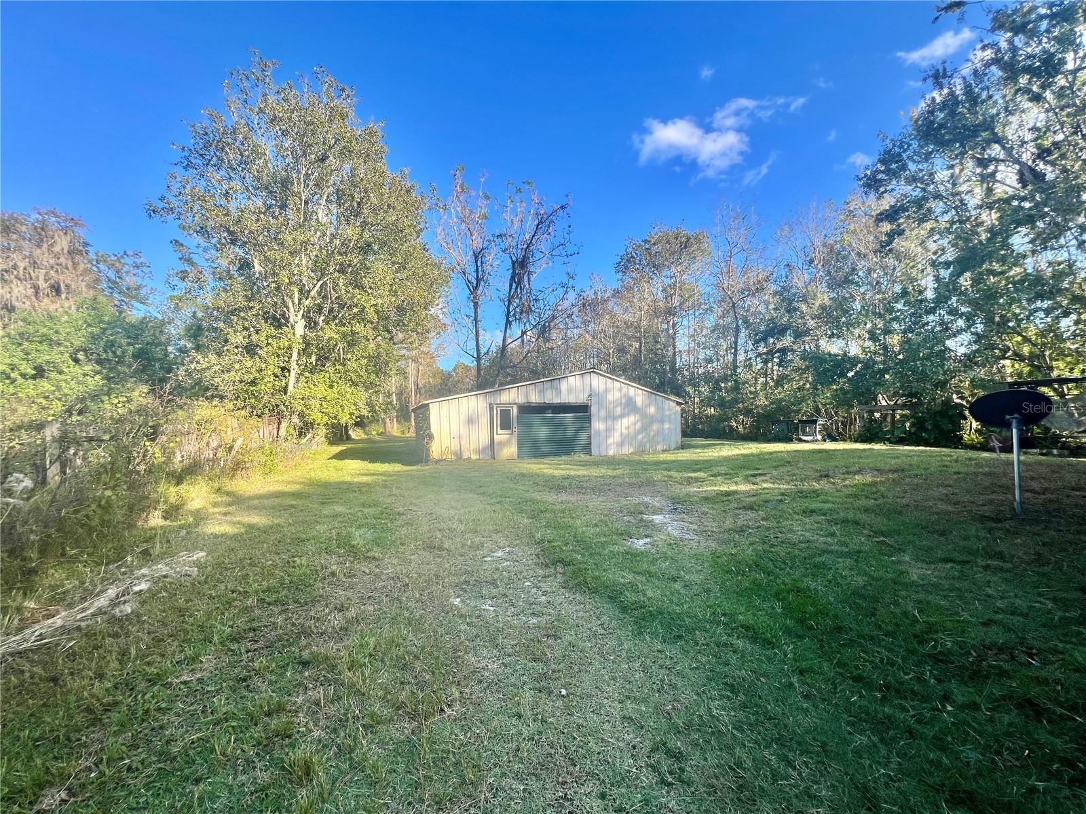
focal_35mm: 13
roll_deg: +0.8
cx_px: 543
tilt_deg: +1.0
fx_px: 408
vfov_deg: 89.9
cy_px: 407
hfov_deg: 106.2
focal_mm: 1.57
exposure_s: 1/564
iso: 32
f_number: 1.8
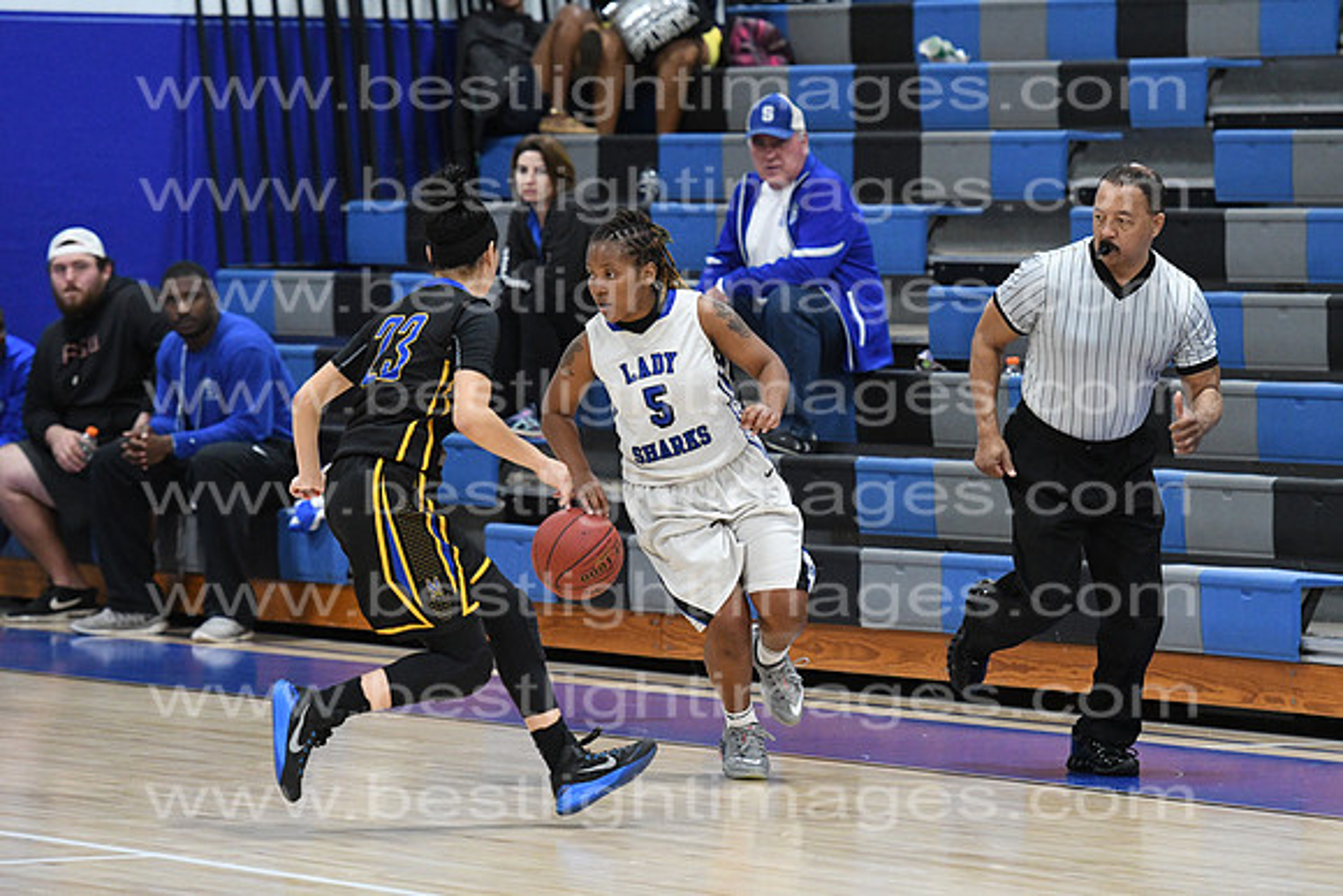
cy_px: 448
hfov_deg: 8.6
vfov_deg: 5.7
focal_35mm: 240
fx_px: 8955
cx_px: 672
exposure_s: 1/640
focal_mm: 160
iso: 5000
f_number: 4
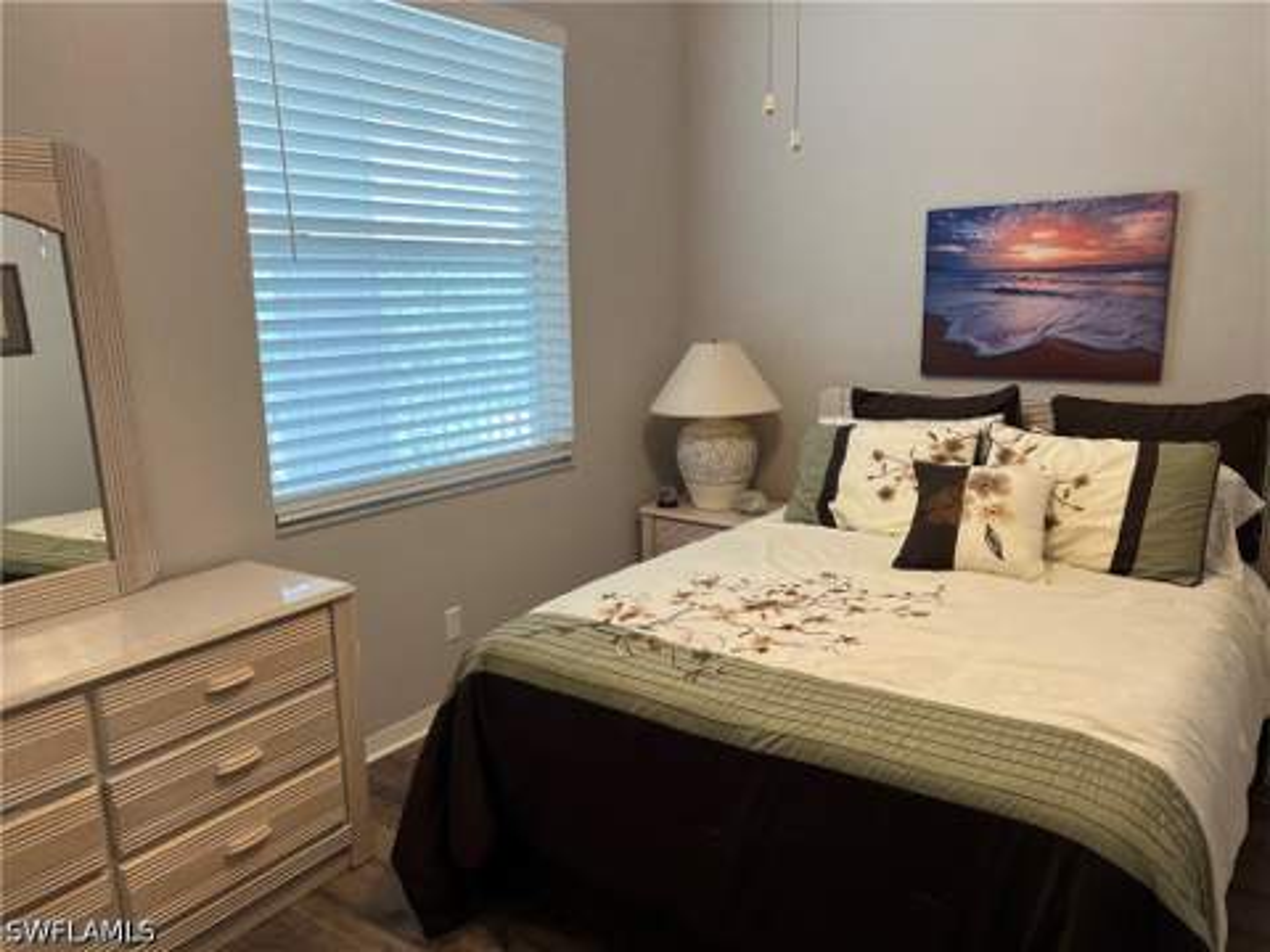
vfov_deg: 53.1
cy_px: 476
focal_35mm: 26
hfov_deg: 67.3
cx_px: 635
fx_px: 954
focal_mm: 5.7
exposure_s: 1/120
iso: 100
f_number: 1.5
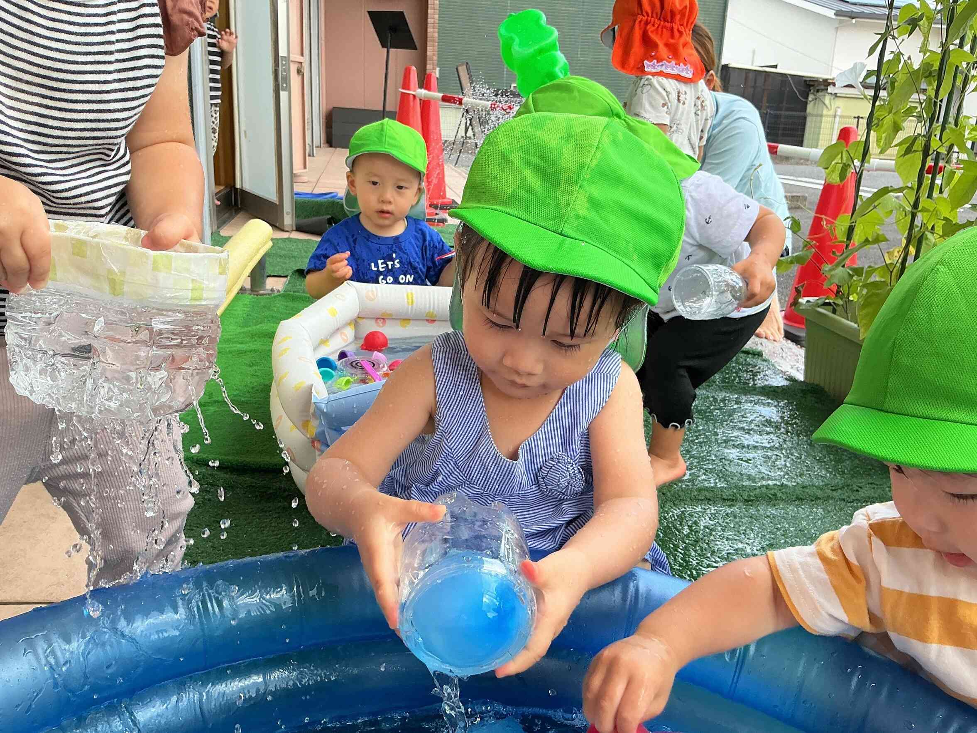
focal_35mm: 29
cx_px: 488
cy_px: 366
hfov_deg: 61.7
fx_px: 818
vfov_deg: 48.2
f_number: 1.8
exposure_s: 1/239
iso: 20
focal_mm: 3
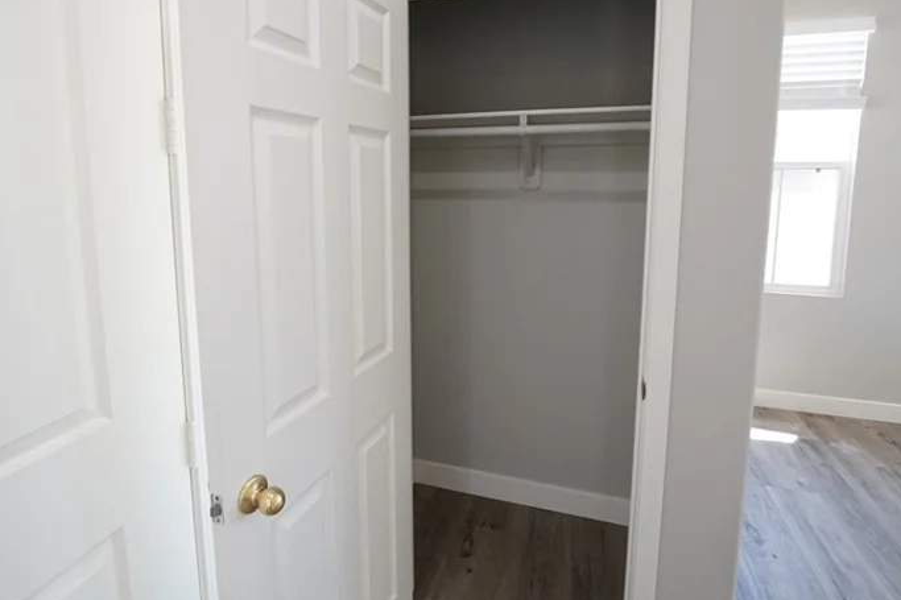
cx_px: 442
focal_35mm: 18
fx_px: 450
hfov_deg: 90.0
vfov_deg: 66.6
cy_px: 234
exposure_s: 1/125
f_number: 6.3
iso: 3200
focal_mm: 12
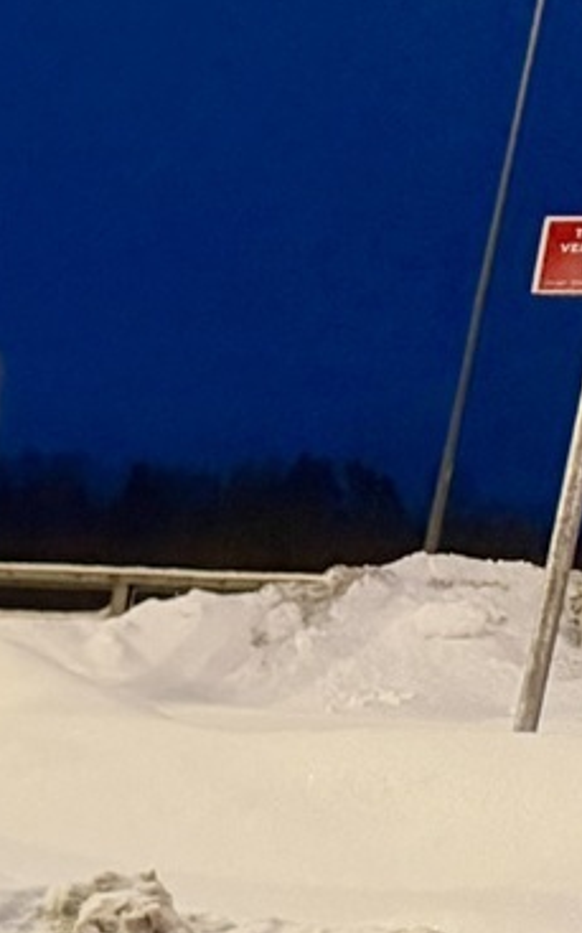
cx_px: -1121
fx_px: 2820
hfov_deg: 9.4
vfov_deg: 17.2
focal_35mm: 111
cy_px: 1347
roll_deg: -2.2
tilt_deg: -15.2
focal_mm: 6.76
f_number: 1.78
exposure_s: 1/33
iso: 1000
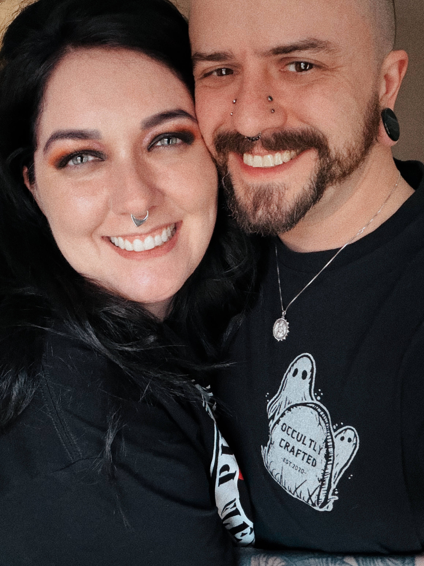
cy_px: 283
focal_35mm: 30
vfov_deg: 60.0
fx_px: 490
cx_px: 212
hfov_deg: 46.8
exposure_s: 1/30
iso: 640
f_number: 1.9
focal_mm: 2.71
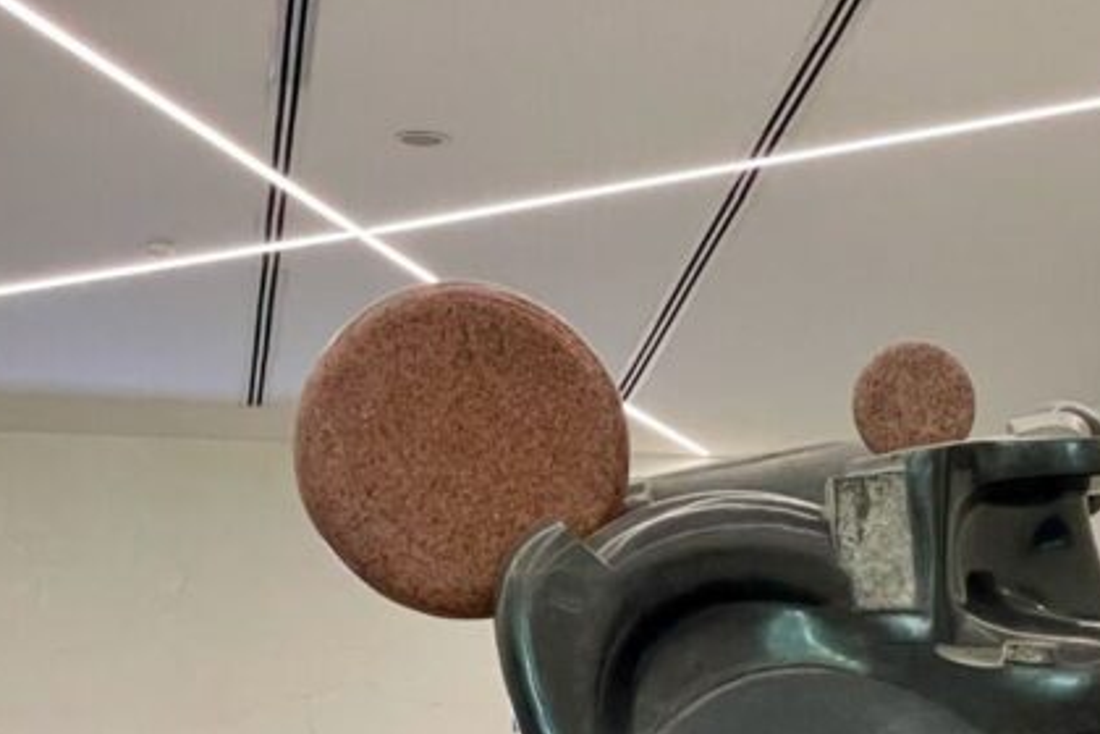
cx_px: 762
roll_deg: -0.3
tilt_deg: +3.9
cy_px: 996
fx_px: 4033
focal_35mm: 132
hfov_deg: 15.5
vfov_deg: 10.1
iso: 400
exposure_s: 1/60
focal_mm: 6
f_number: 2
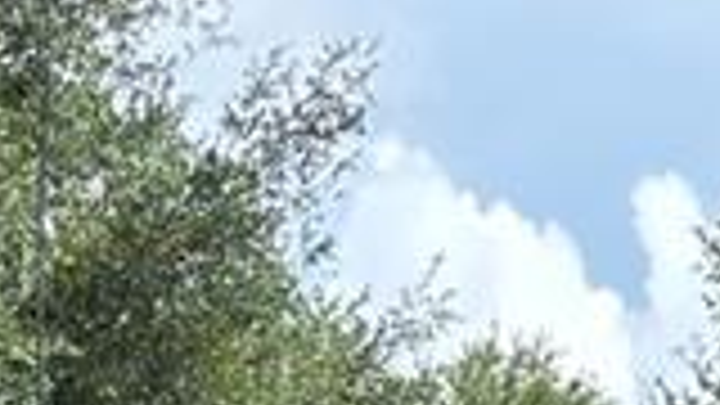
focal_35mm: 181
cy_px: 1364
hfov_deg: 11.9
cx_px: 450
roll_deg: +0.7
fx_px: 3456
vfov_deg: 6.0
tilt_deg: +0.6
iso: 50
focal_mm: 5.96
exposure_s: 1/880
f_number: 1.6
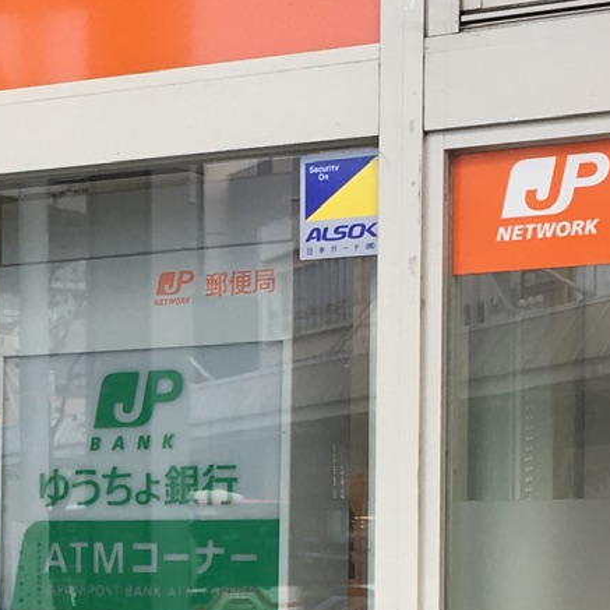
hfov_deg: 14.2
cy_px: 553
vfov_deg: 14.4
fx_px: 2392
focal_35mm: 120
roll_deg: +0.7
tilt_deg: +2.1
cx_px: -84
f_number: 2.2
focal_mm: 4.15
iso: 25
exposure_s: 1/131
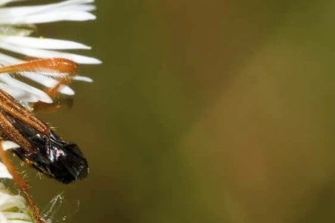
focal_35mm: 364
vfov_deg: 3.8
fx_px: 3390
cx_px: -42
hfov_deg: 5.6
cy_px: 29
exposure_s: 1/80
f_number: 29
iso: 100
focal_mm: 105
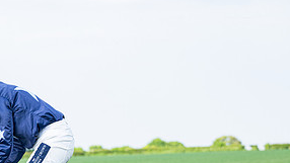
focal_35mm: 255
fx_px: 1961
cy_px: 197
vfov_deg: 4.8
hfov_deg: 8.4
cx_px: -39
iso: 400
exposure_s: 1/1600
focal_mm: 92
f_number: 4
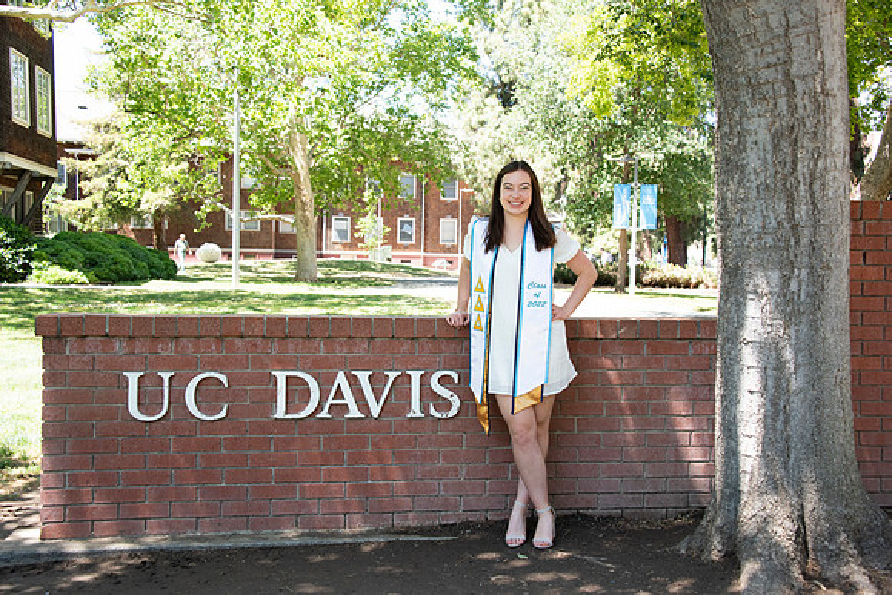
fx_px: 1041
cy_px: 298
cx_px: 446
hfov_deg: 46.4
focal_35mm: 42
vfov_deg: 31.9
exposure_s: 1/400
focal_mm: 42
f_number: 5.6
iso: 640
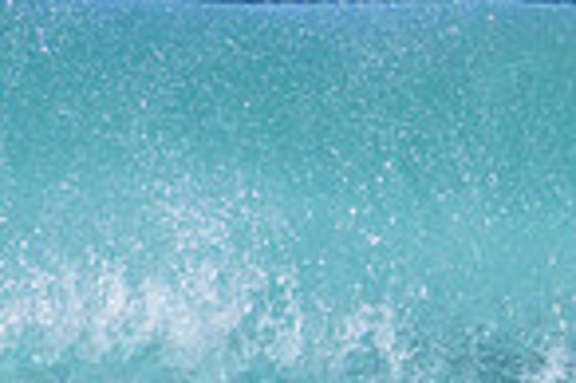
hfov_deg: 0.5
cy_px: 492
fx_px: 63672
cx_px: 844
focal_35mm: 3984
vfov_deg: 0.3
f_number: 11
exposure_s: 1/2000
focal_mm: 1000
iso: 900
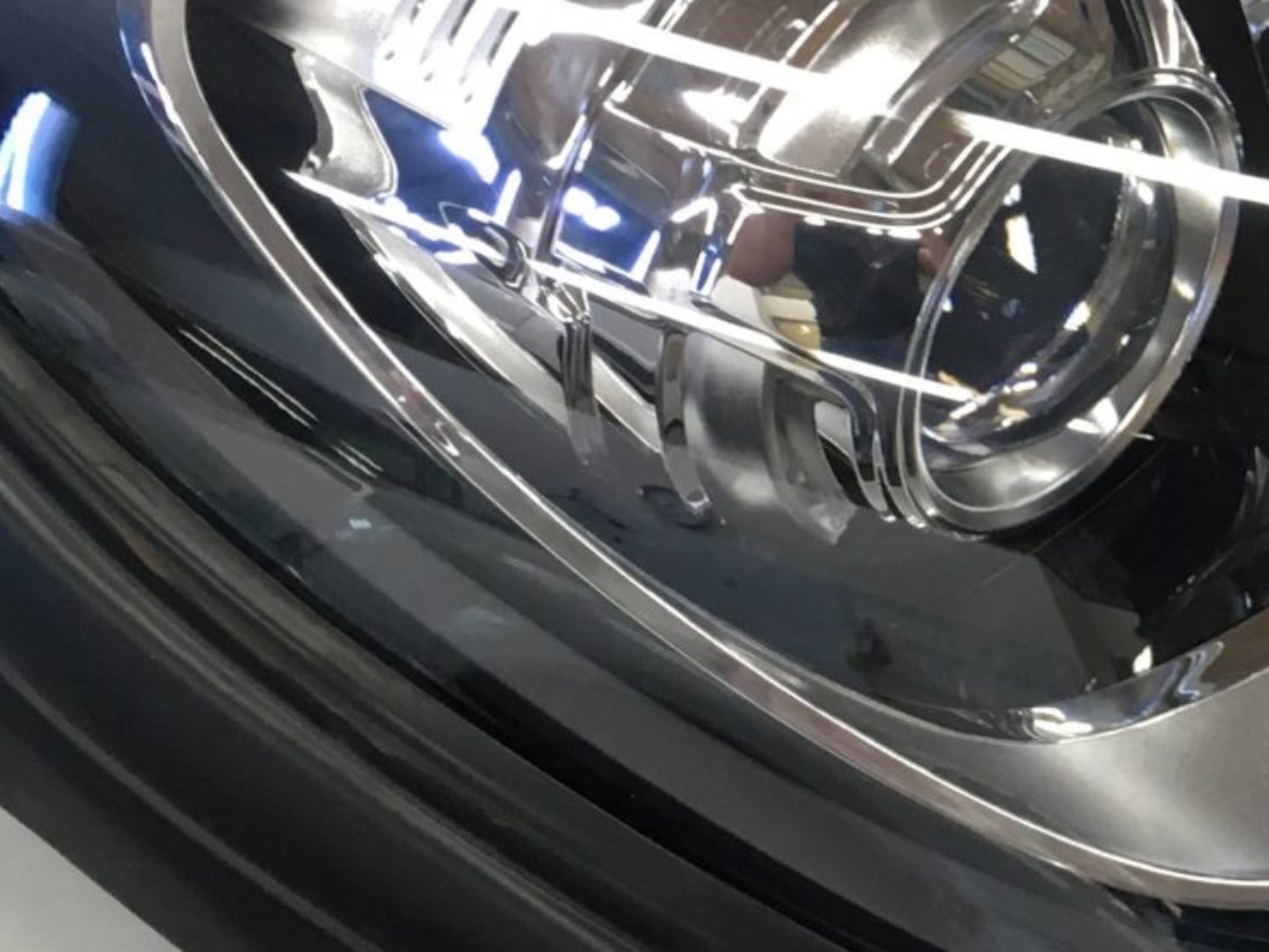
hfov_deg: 18.0
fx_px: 3667
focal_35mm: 100
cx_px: 1756
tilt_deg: -50.7
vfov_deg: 14.6
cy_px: 79
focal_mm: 4.15
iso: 50
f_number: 2.2
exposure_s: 1/30
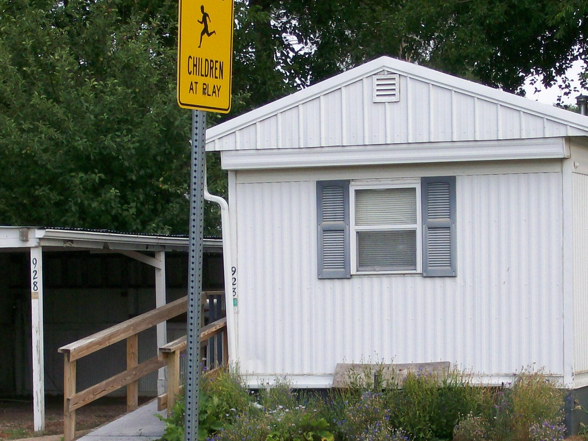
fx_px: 1936
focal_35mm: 114
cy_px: 323
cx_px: 347
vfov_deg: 13.0
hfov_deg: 17.3
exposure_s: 1/320
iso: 80
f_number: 3.8
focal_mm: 11.6
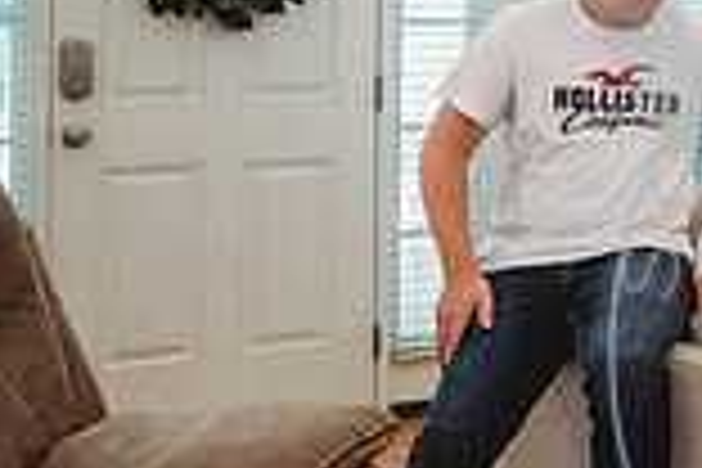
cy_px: -25
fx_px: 1755
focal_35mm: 90
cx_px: 1302
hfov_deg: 17.7
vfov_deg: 14.9
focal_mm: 24
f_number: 4
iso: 1600
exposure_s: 1/125
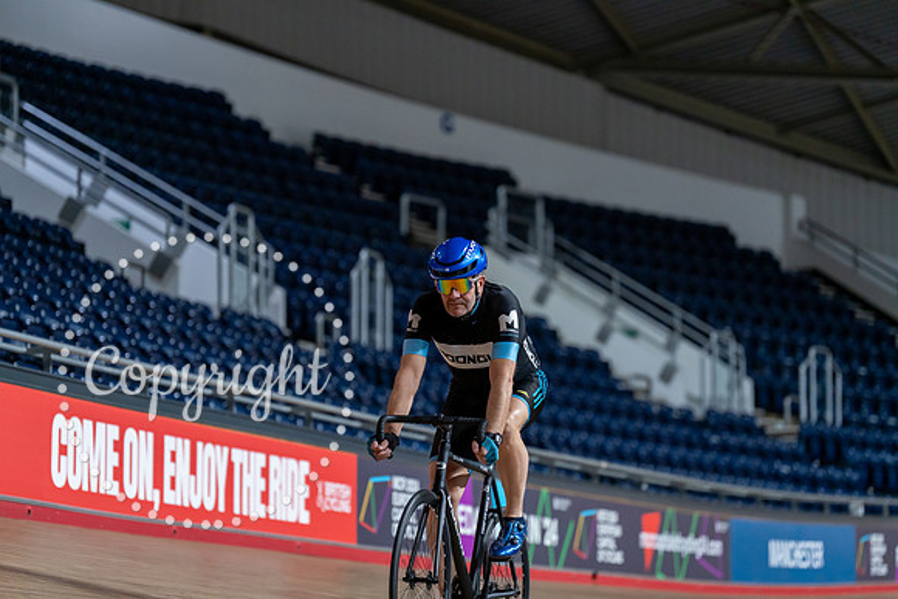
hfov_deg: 14.1
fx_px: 3643
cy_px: 300
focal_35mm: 146
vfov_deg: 9.4
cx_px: 449
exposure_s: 1/800
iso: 3200
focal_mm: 146
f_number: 2.8
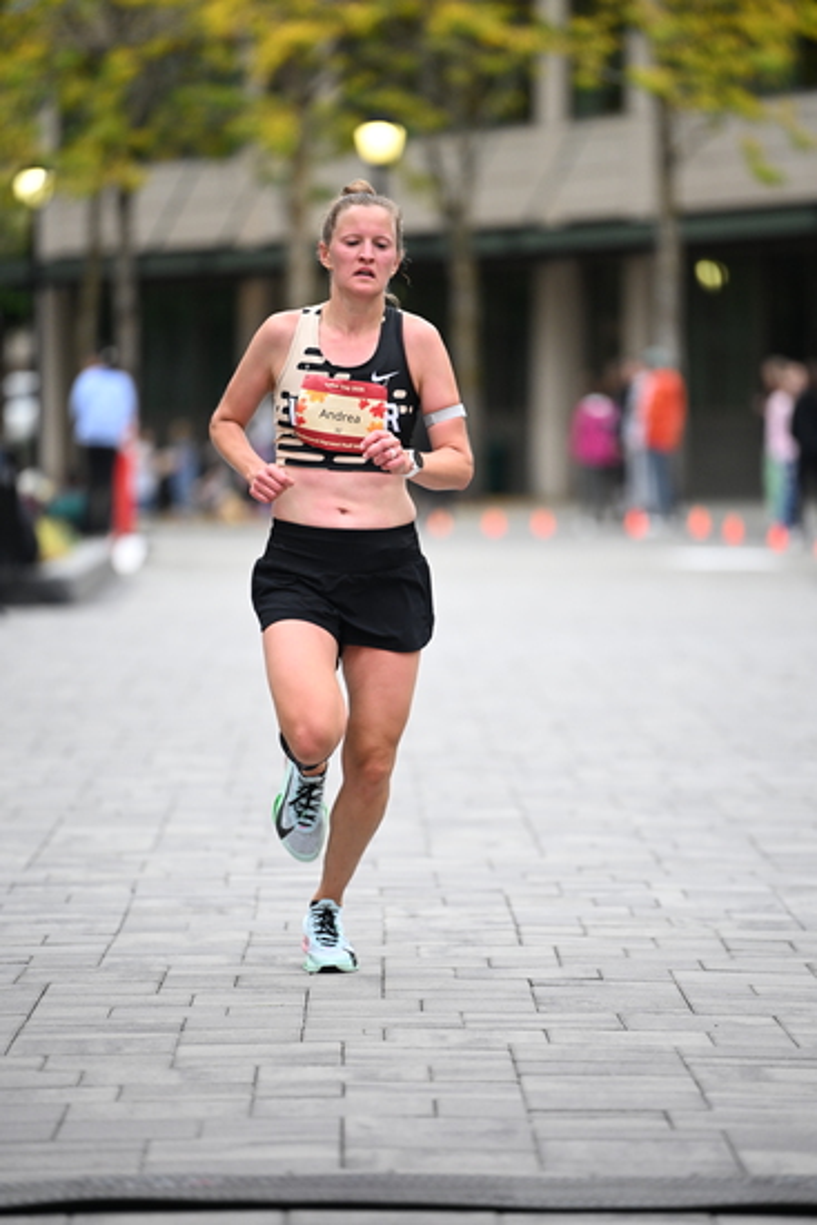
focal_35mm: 200
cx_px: 408
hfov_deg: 6.9
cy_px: 612
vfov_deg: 10.3
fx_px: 6804
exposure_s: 1/1250
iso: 1600
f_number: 2.8
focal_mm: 200
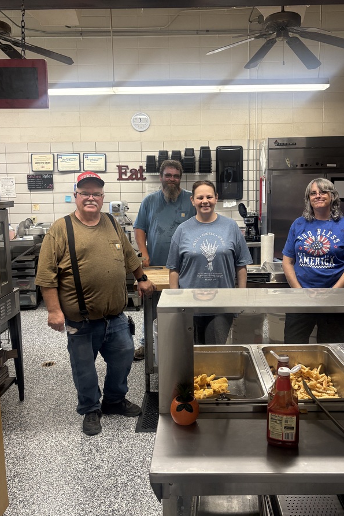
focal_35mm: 31
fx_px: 444
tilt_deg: -6.7
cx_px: 195
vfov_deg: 60.2
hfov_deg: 42.2
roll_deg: +1.2
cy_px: 236
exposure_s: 1/120
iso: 160
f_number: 1.6
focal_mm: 5.96
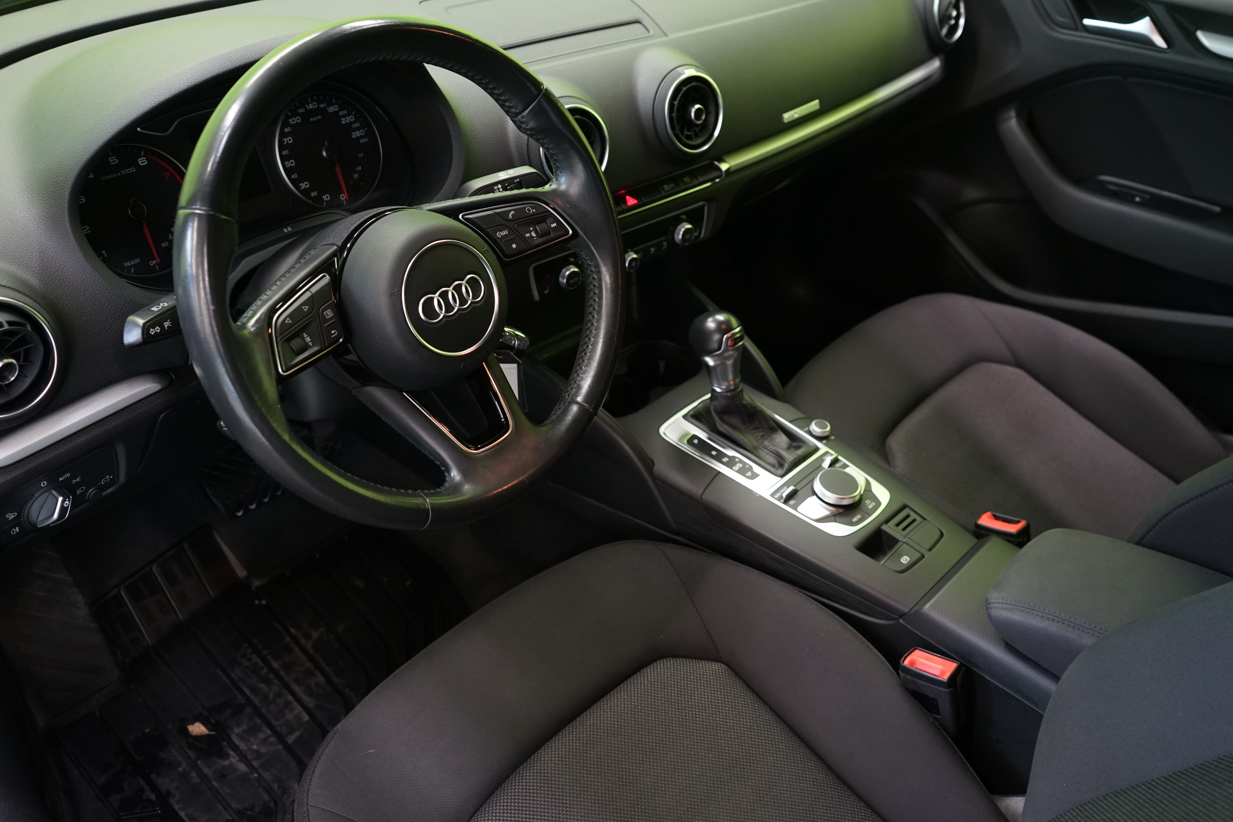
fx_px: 1062
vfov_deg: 42.3
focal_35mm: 31
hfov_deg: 60.3
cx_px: 616
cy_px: 411
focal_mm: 31
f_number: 5
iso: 1600
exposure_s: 1/20
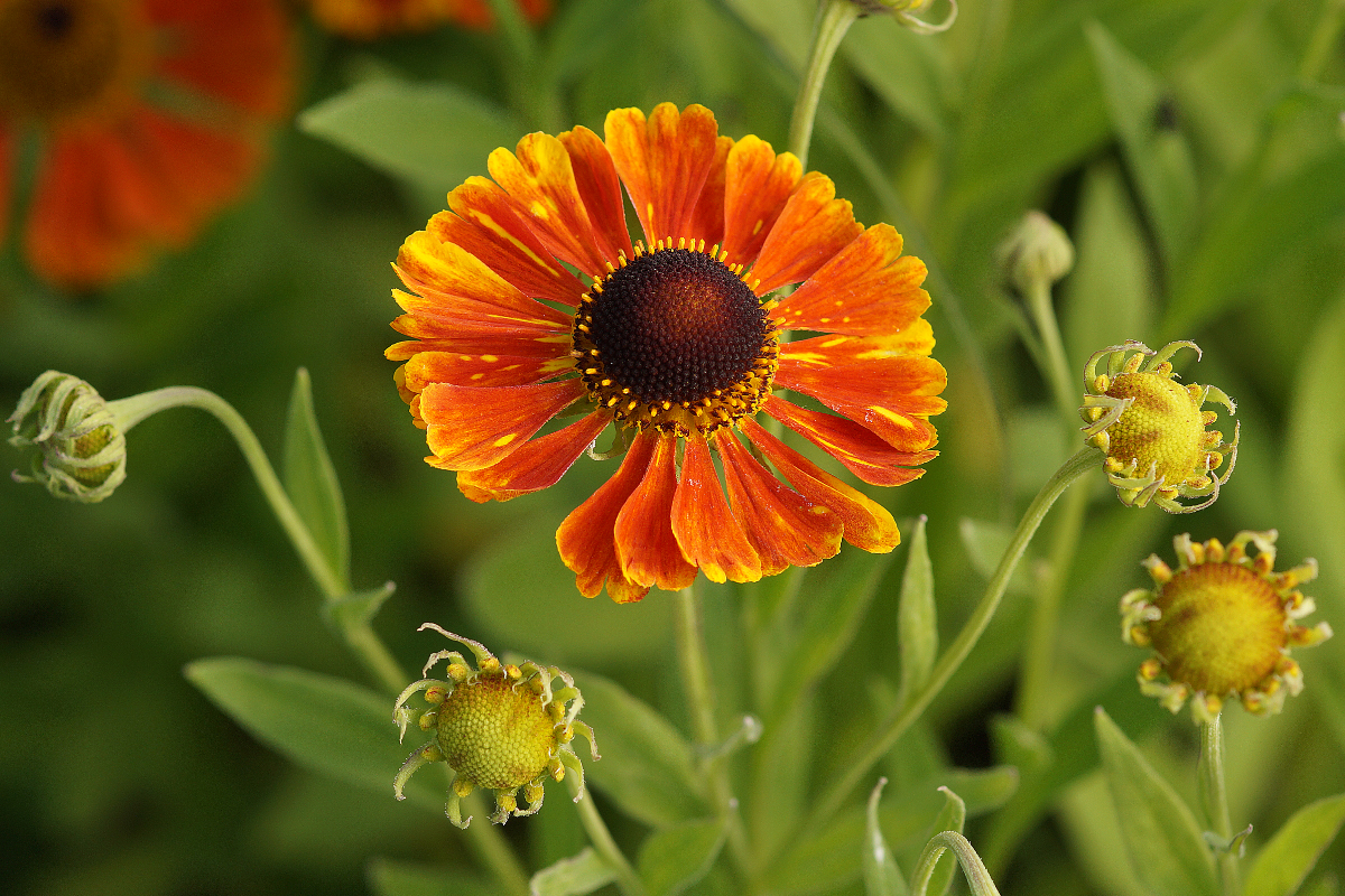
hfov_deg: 13.7
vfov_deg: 9.1
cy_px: 448
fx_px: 5604
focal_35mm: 150
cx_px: 672
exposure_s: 1/160
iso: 200
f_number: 5.6
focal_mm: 100
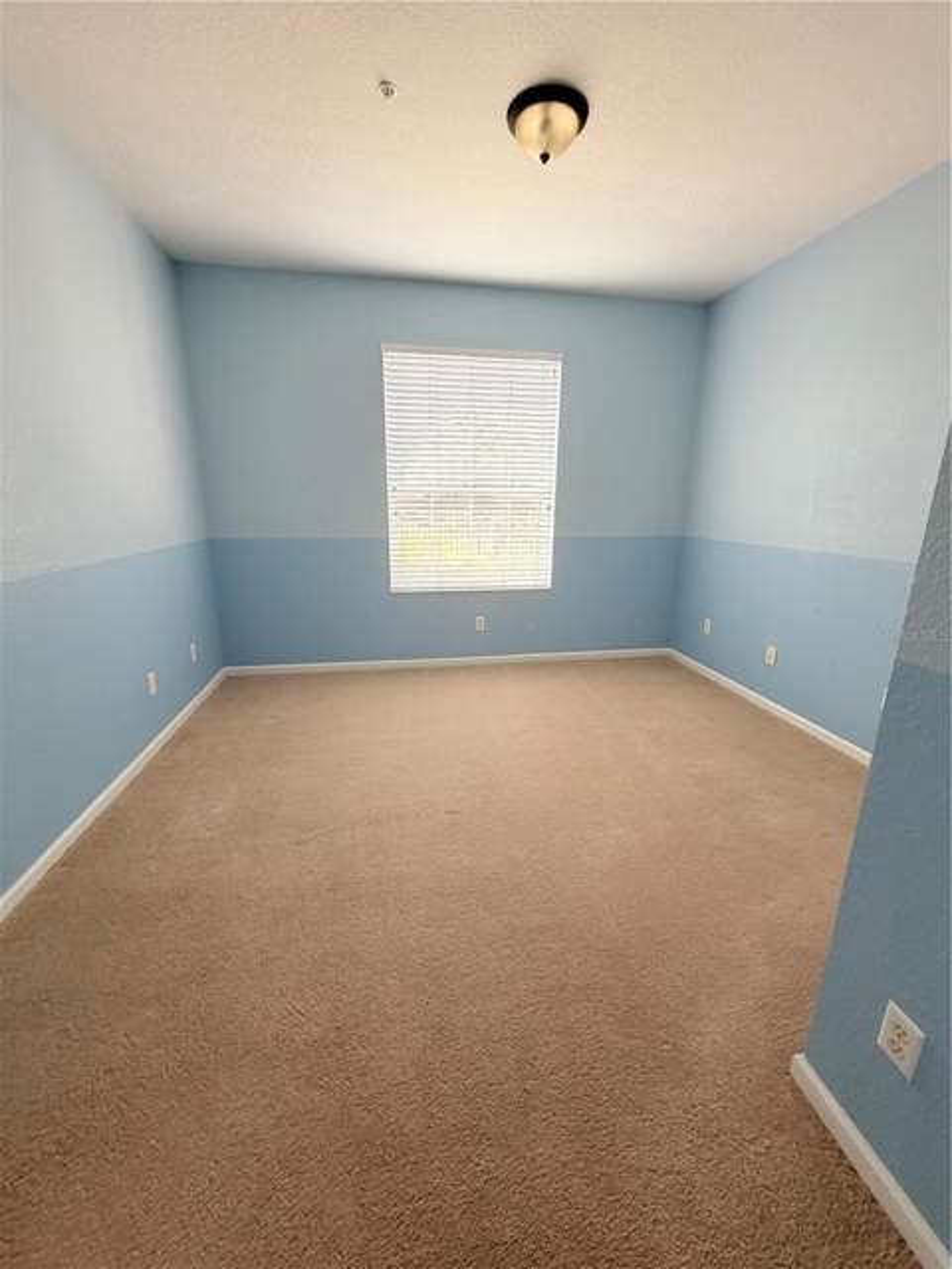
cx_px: 476
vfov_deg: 102.1
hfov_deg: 85.7
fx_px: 513
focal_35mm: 14
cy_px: 634
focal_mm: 2.22
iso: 160
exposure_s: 1/121
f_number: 2.2
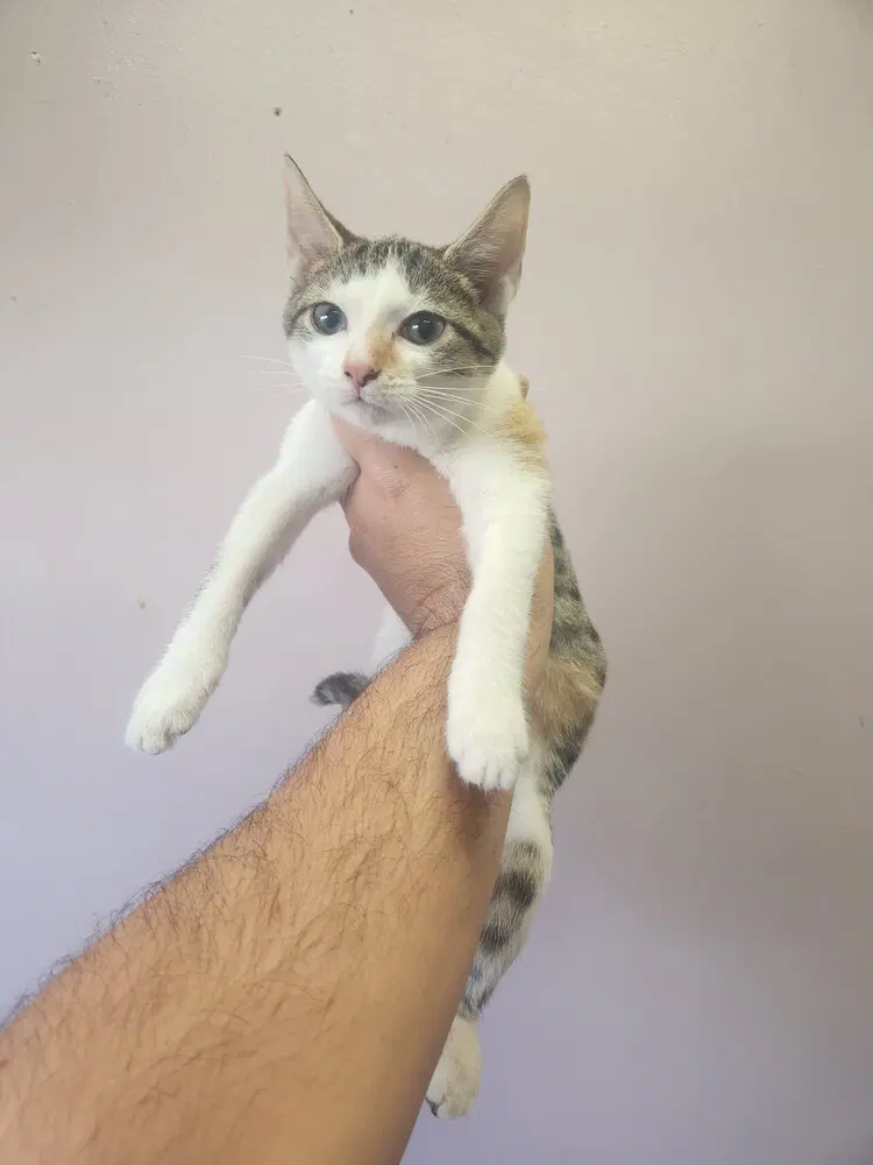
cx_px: 436
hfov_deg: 58.9
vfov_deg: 73.9
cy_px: 582
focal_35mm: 23
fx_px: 773
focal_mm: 5.4
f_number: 1.8
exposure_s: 1/120
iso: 100
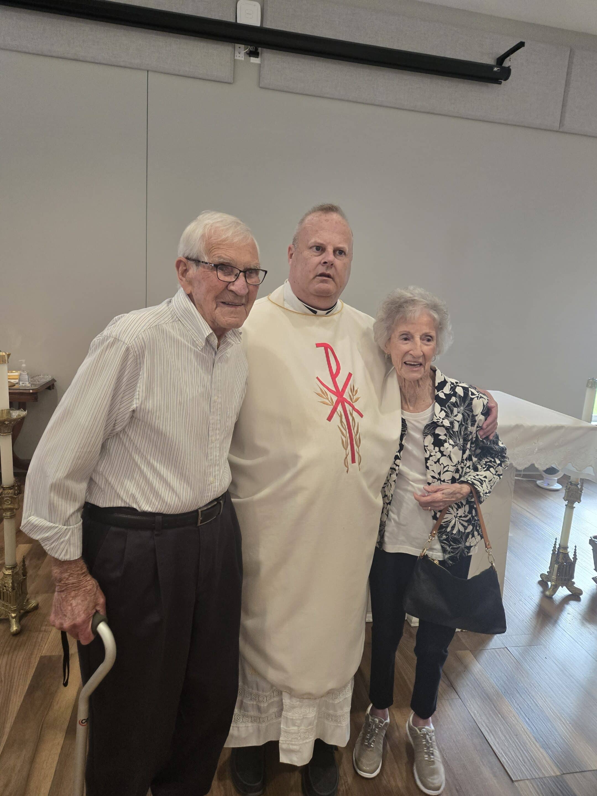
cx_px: 298
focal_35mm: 23
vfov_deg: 73.9
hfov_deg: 58.9
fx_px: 529
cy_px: 398
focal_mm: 5.4
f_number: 1.8
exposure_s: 1/120
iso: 400
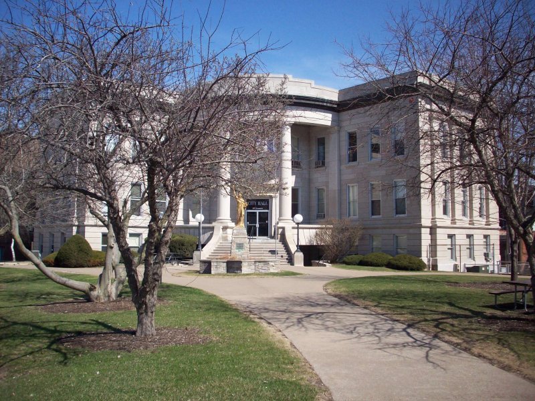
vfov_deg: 38.7
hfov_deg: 50.1
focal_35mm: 37
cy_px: 200
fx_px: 572
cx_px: 268
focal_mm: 6.2
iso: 80
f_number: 5.6
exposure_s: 1/346
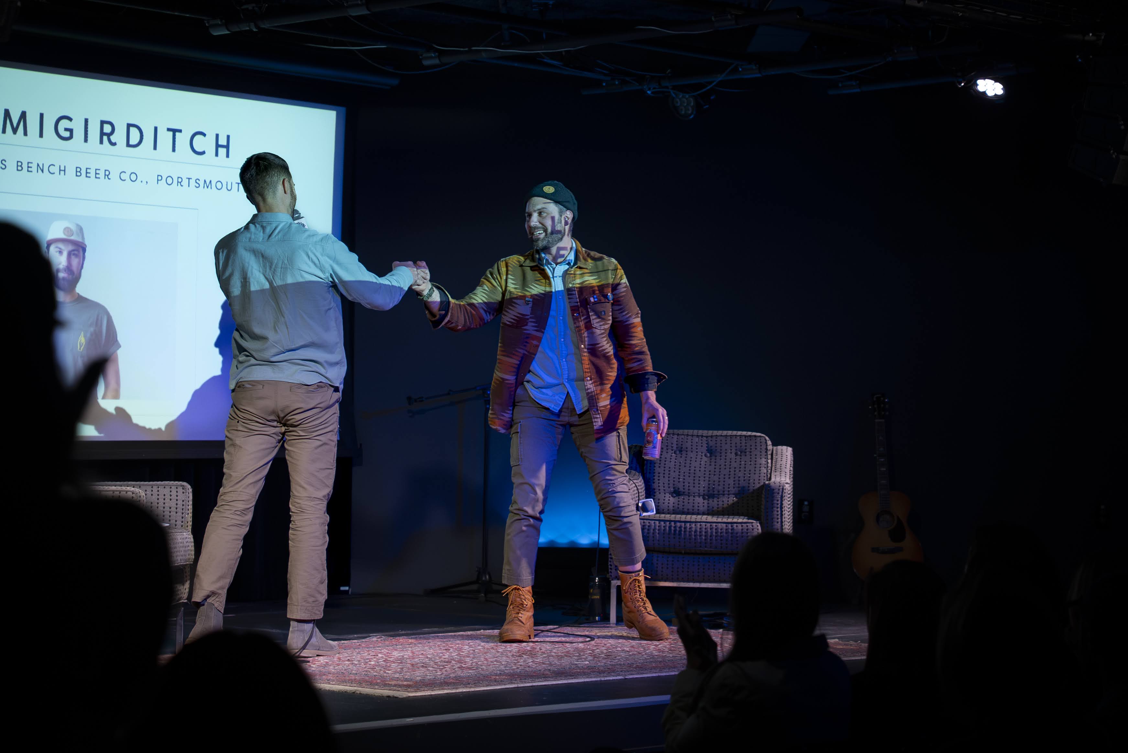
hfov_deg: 23.9
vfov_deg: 16.1
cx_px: 606
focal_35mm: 85
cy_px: 297
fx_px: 2665
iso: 6400
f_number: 3.5
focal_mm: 70
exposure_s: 1/250
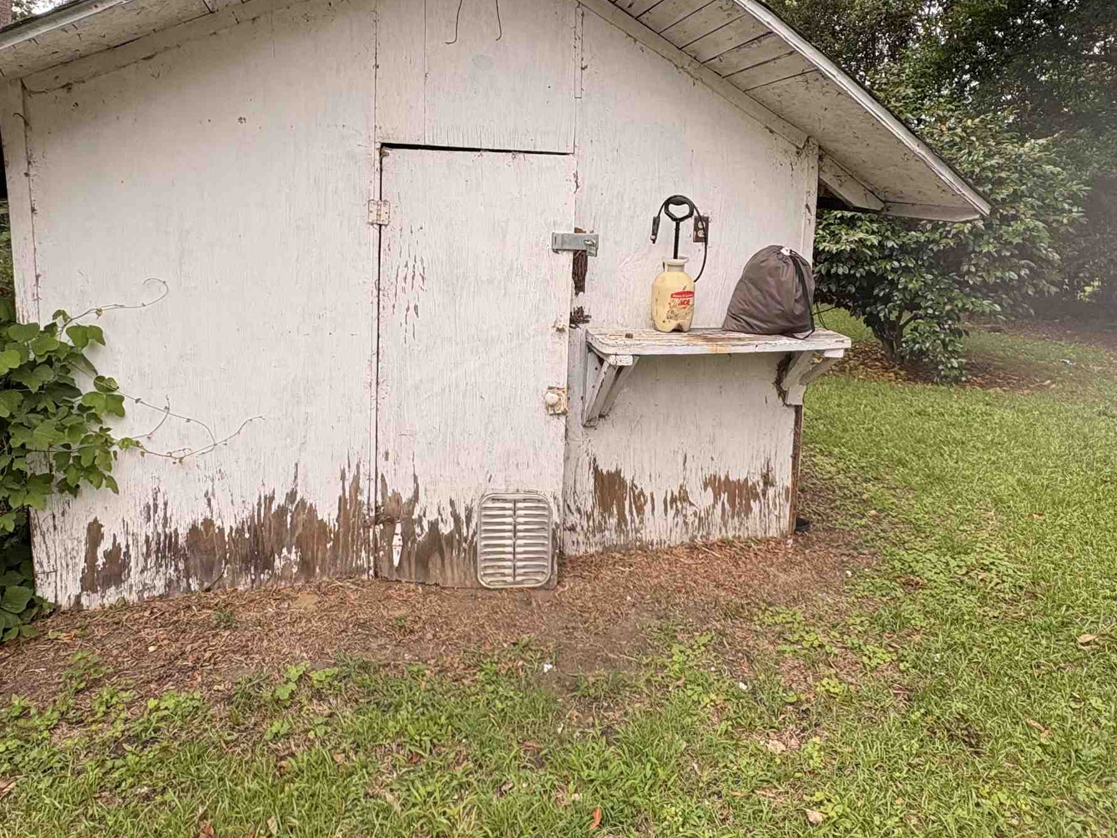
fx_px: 774
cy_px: 322
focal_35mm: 24
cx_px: 585
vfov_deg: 56.2
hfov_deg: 71.6
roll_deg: -2.5
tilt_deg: -6.9
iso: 40
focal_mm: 2.22
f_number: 2.2
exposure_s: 1/243
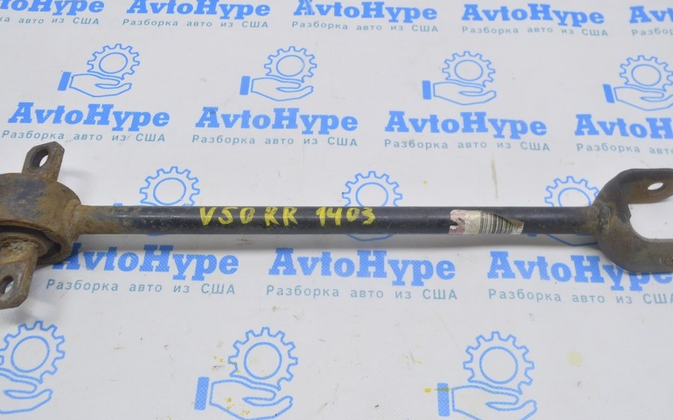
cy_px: 166
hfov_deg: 53.3
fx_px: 671
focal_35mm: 37
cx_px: 335
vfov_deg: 34.7
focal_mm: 21
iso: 400
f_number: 5.6
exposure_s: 1/20
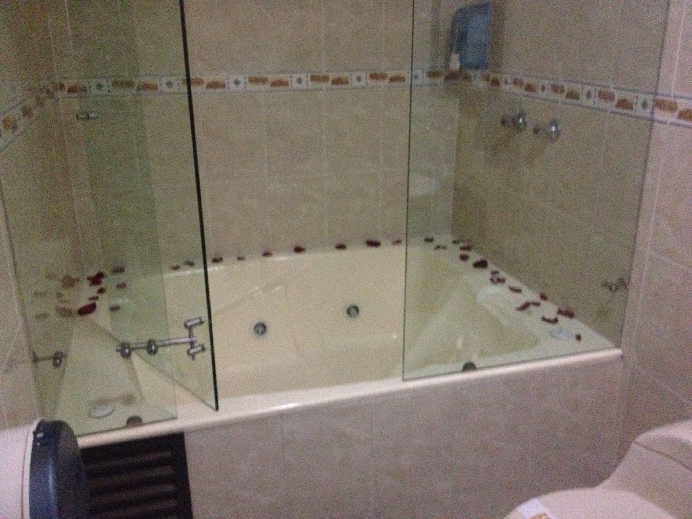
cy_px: 260
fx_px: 700
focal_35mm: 35
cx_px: 346
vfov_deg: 40.7
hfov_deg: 52.6
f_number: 2.4
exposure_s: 1/15
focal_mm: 4.28
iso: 800
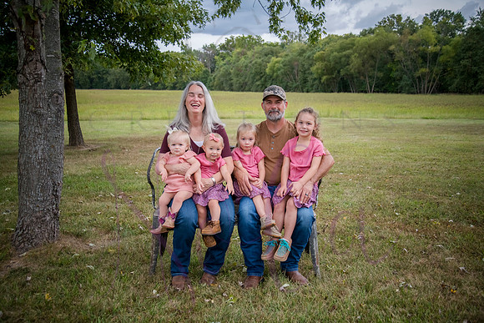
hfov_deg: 54.4
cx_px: 242
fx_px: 471
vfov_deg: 37.9
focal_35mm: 35
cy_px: 162
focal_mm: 35
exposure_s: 1/640
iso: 400
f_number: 4
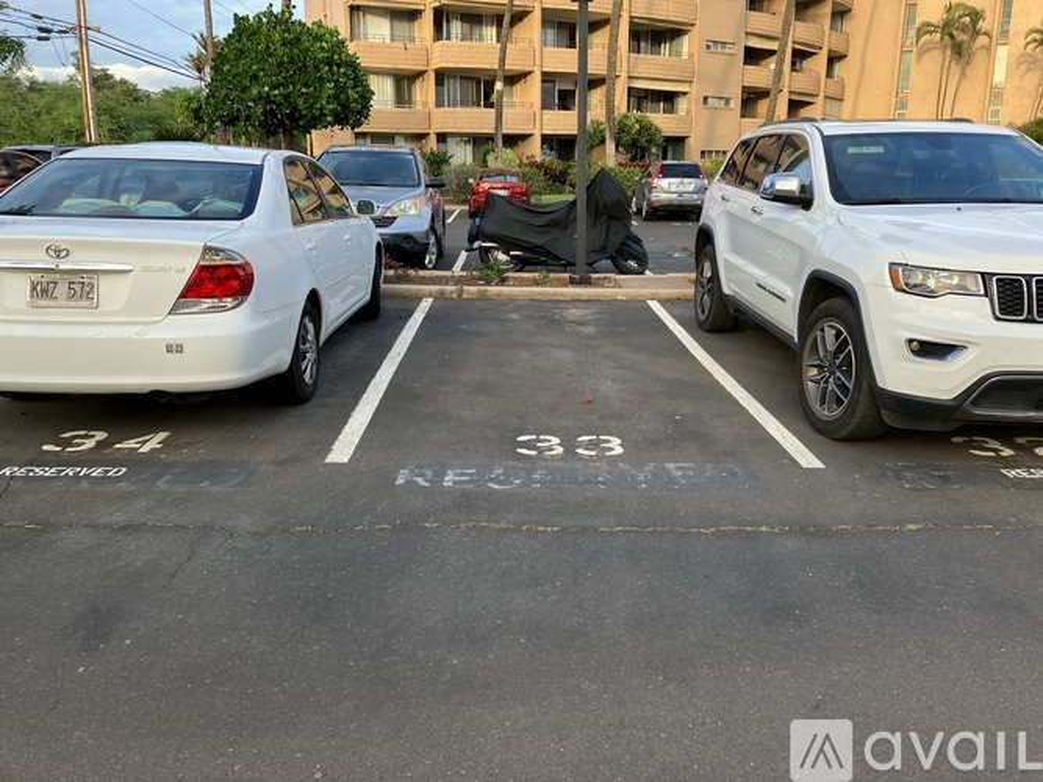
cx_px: 522
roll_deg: +0.0
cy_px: 391
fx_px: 844
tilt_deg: -13.6
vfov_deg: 49.7
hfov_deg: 63.5
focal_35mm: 28
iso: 25
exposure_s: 1/121
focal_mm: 3.99
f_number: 1.8
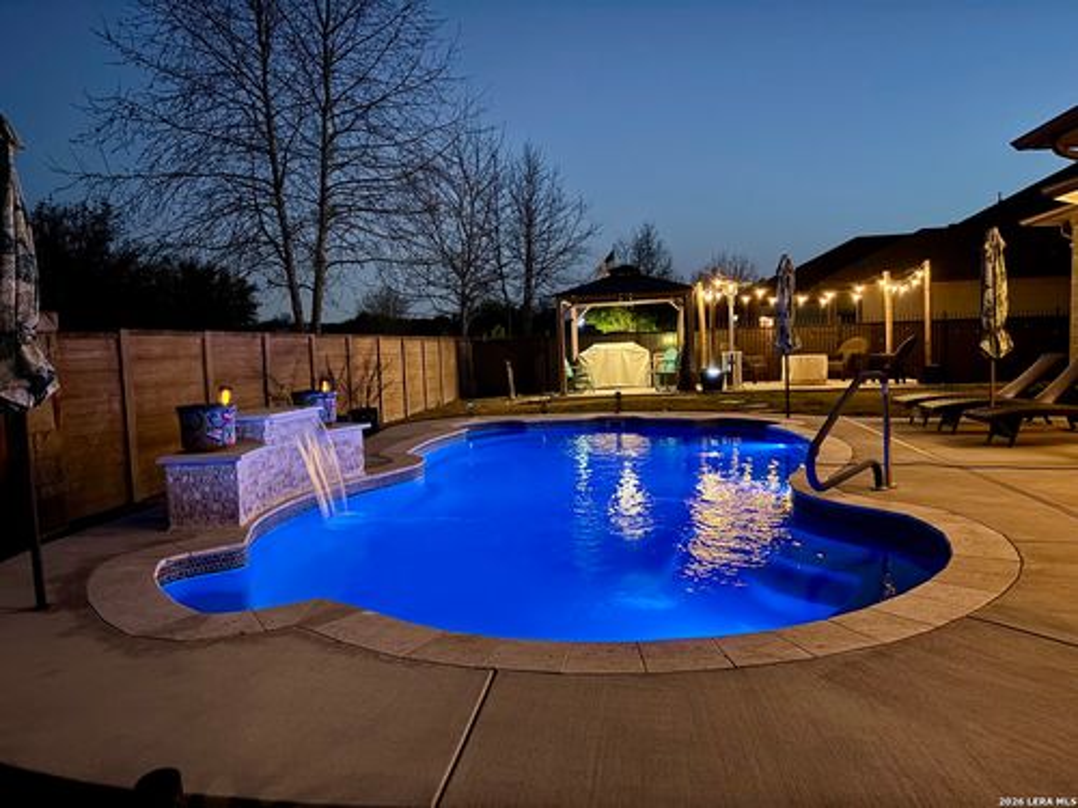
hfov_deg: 67.3
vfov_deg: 53.1
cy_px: 404
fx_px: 810
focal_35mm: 26
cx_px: 539
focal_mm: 5.96
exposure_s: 1/11
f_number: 1.6
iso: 640
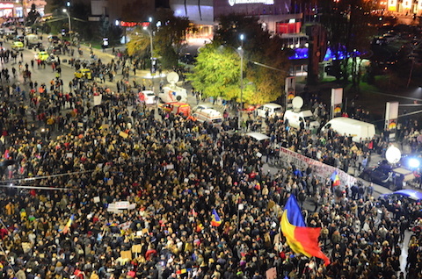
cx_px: 211
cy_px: 140
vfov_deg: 25.6
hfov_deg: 37.9
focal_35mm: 52
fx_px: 614
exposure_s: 1/30
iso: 3200
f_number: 2.5
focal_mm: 35
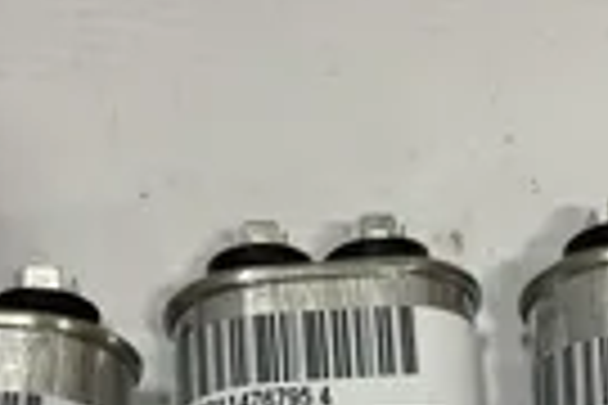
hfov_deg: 25.4
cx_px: 311
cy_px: 626
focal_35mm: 80
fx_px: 1351
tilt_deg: -77.7
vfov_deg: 15.6
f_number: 1.6
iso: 125
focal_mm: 4.2
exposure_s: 1/120
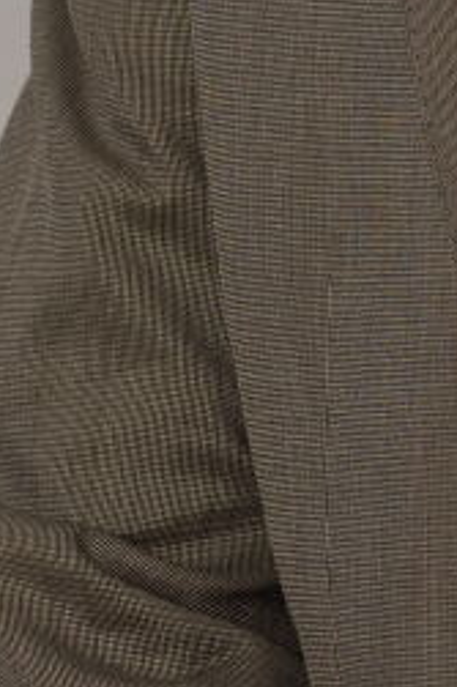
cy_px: 19
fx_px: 12984
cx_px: 1062
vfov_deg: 3.0
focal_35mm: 681
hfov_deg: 2.0
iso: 160
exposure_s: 1/200
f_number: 9
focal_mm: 95
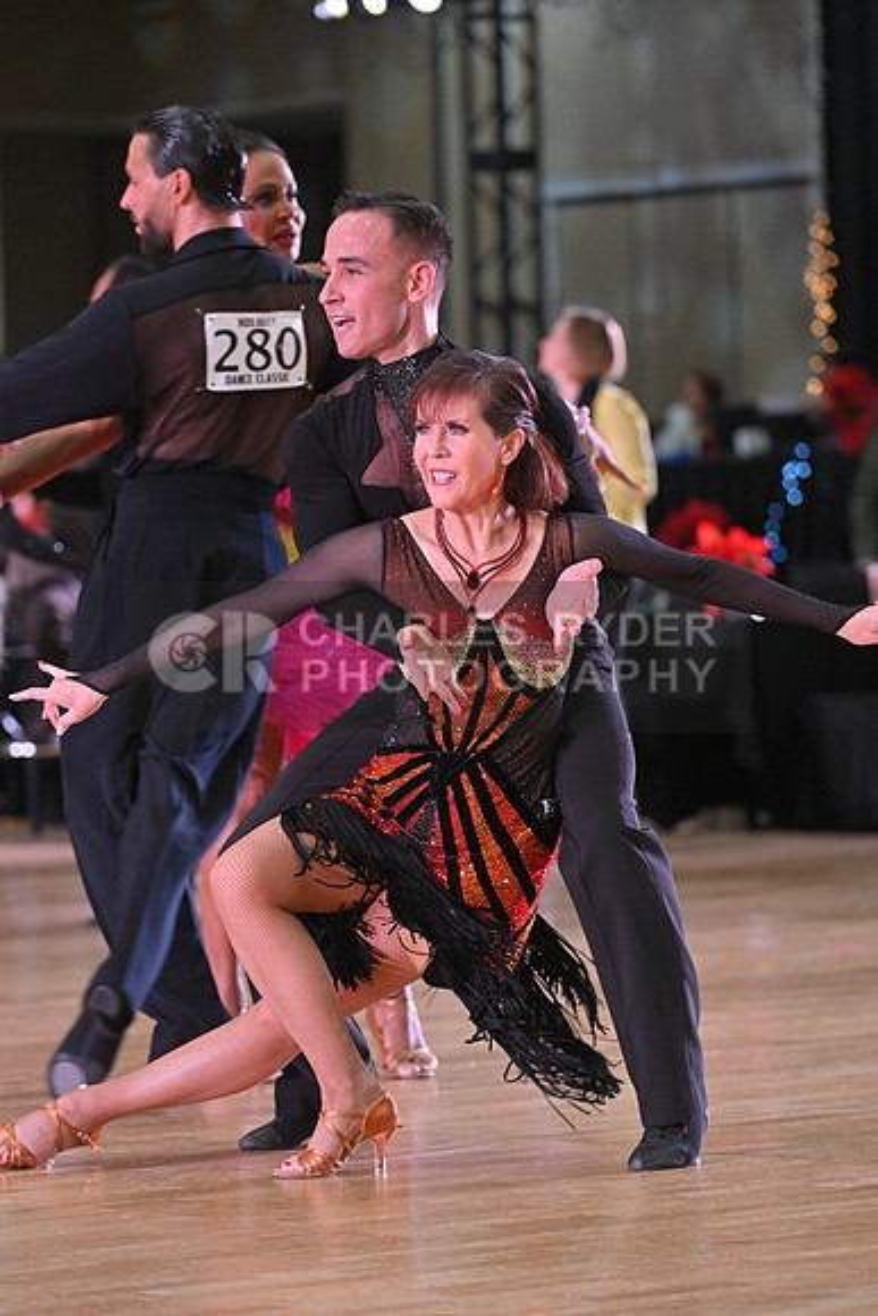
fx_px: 6581
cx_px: 439
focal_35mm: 180
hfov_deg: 7.6
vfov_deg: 11.4
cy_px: 658
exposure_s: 1/400
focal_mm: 180
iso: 4000
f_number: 5
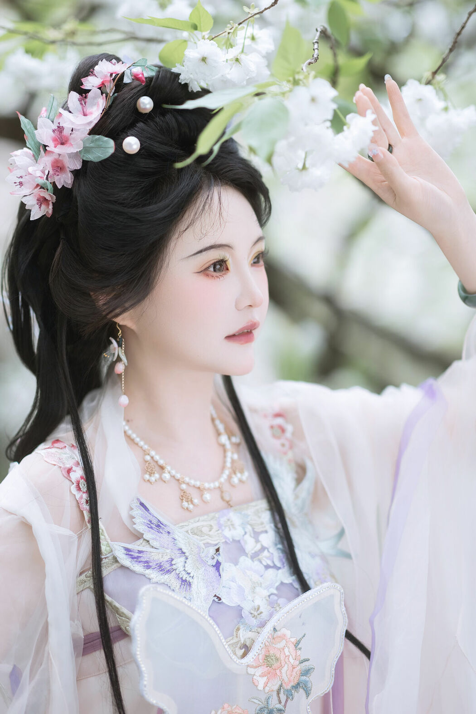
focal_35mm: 85
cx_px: 238
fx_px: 1686
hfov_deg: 16.1
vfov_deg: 23.9
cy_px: 357
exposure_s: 1/640
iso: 100
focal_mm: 85
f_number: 1.8
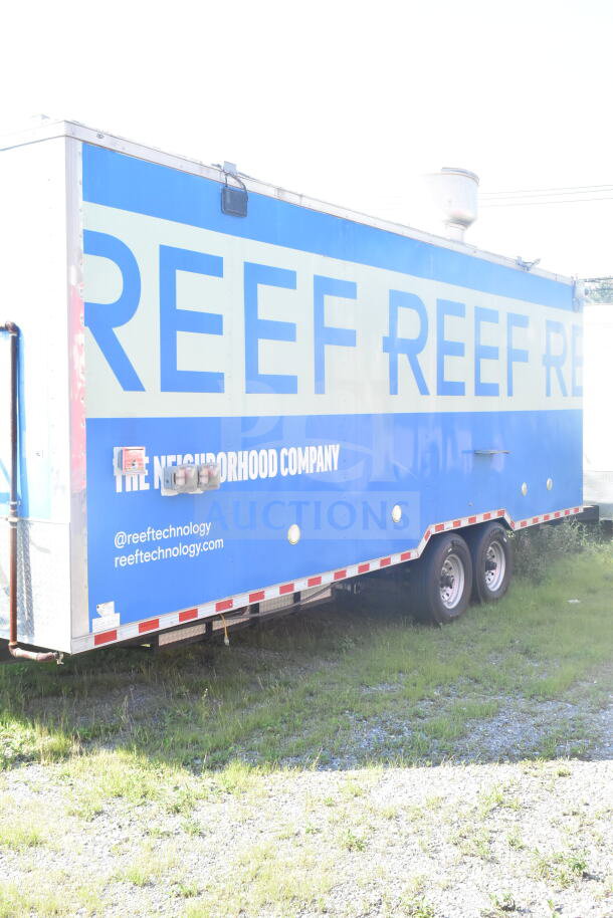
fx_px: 957
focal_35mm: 38
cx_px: 306
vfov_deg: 51.3
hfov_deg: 35.5
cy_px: 459
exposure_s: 1/400
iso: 1600
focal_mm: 25
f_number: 10
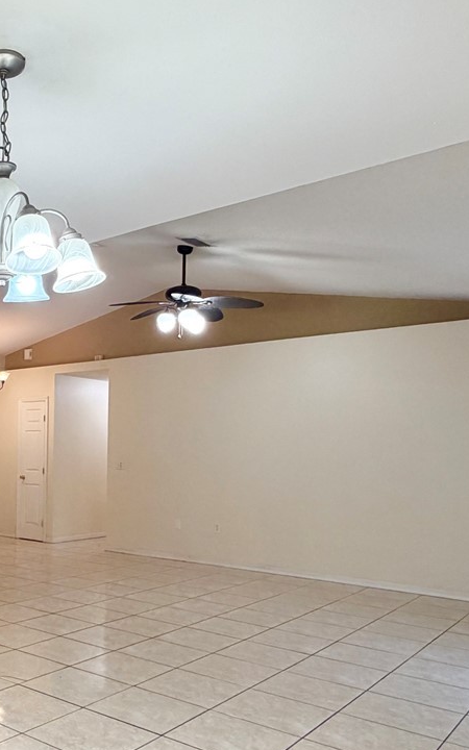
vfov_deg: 57.6
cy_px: 454
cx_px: -3
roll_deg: +0.0
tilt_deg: -0.4
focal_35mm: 33
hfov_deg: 34.7
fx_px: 675
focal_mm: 2.22
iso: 160
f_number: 2.2
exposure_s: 1/120
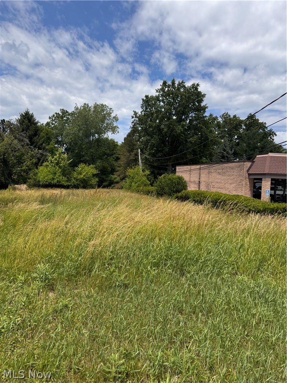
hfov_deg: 56.8
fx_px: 265
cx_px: 144
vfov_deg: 71.6
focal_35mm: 24
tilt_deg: -3.0
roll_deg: -1.5
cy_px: 192
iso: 80
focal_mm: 6.76
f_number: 1.78
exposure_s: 1/5814
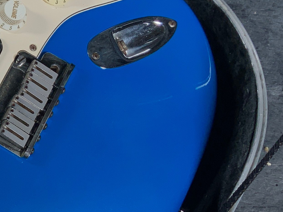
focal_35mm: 94
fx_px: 768
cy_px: 35
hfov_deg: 18.7
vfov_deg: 15.6
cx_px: -127
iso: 20
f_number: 1.8
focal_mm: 3
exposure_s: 1/156
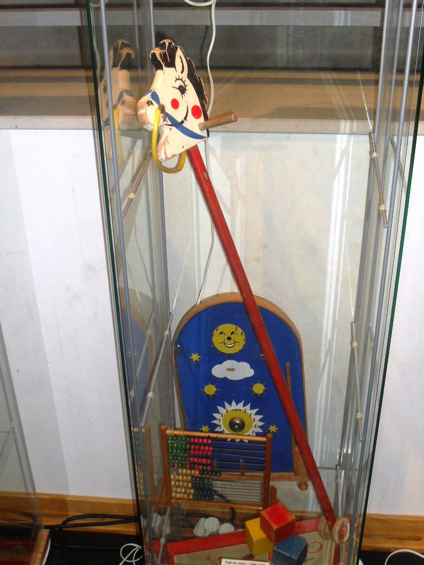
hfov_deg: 29.7
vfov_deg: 38.9
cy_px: 282
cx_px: 212
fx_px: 800
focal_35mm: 49
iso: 200
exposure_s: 1/45
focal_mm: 8.7
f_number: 3.9
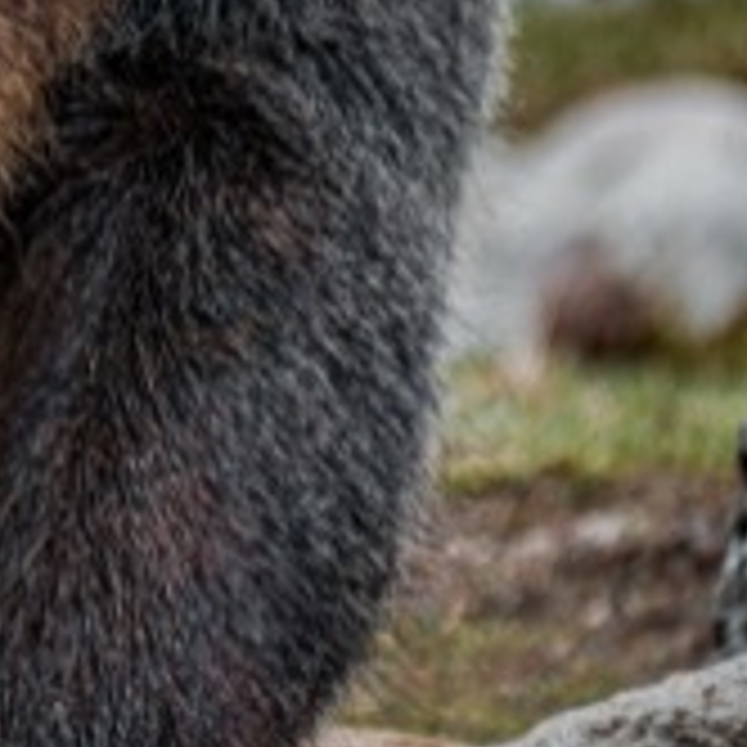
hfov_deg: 0.9
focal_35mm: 1845
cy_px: 184
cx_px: -256
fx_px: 45045
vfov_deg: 1.0
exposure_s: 1/500
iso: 400
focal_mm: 400
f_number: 6.3
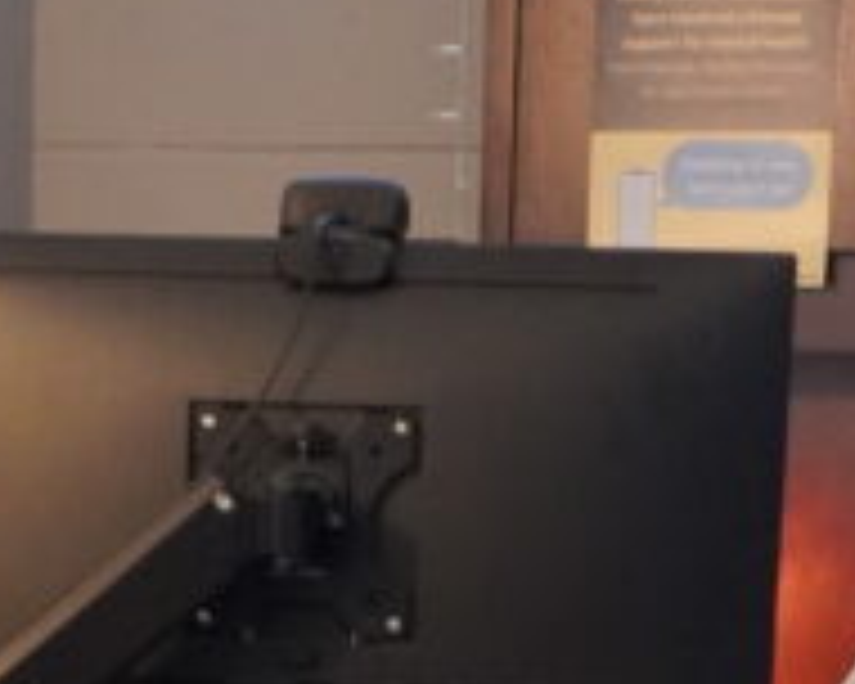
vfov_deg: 9.1
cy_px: 1474
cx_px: 297
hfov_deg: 12.3
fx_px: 3973
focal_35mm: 157
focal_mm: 31
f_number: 4
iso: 8000
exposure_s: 1/160
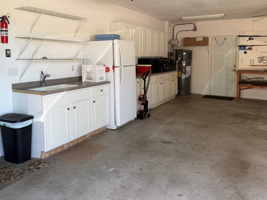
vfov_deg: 45.1
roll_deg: +0.2
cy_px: 76
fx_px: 239
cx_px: 138
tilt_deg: -4.3
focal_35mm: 31
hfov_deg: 58.3
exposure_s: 1/121
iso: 64
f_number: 1.78
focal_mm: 6.76
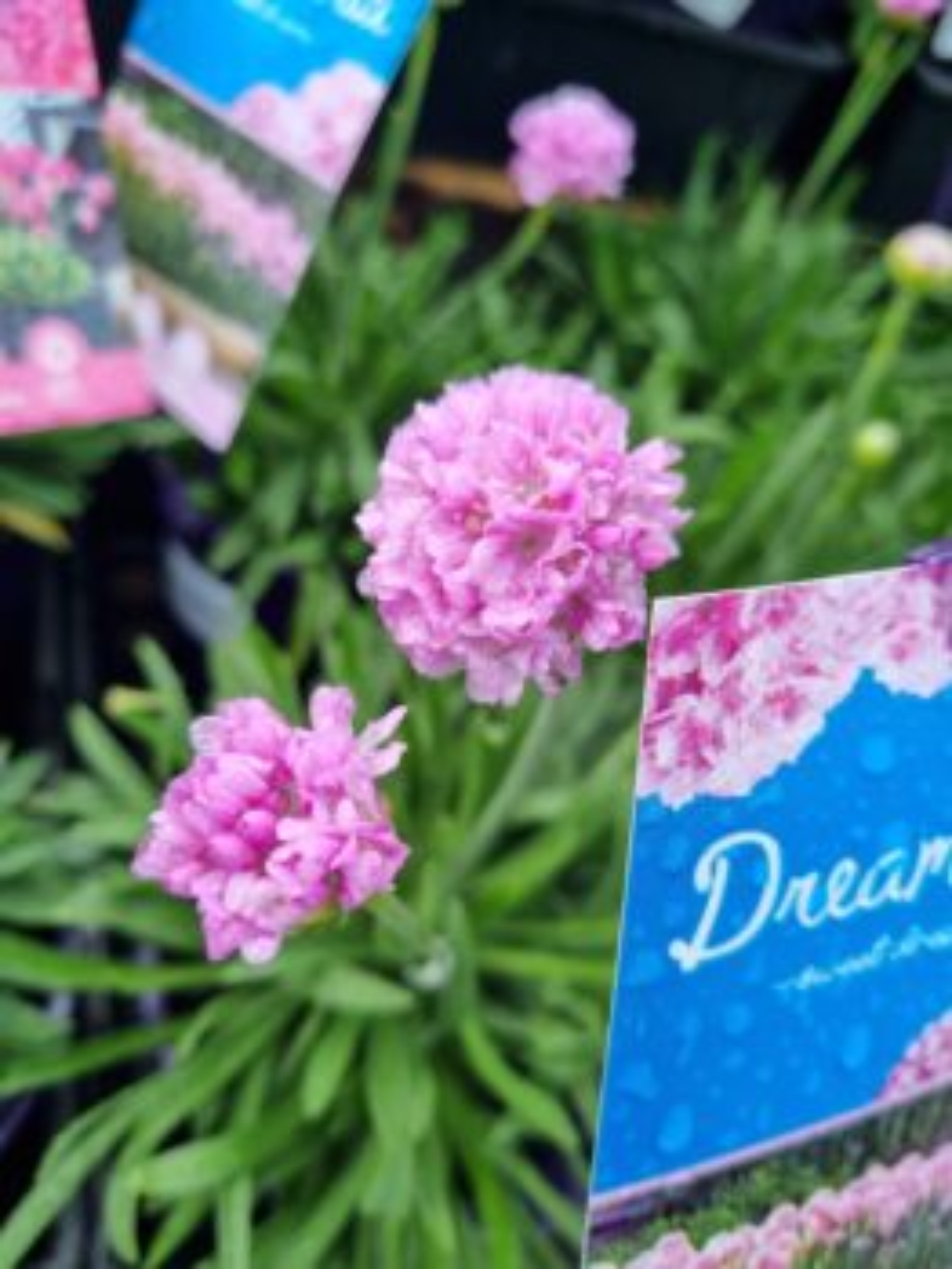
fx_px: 953
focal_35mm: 26
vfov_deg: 67.3
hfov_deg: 53.1
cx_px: 476
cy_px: 634
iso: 50
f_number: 1.8
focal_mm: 5.4
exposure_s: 1/642
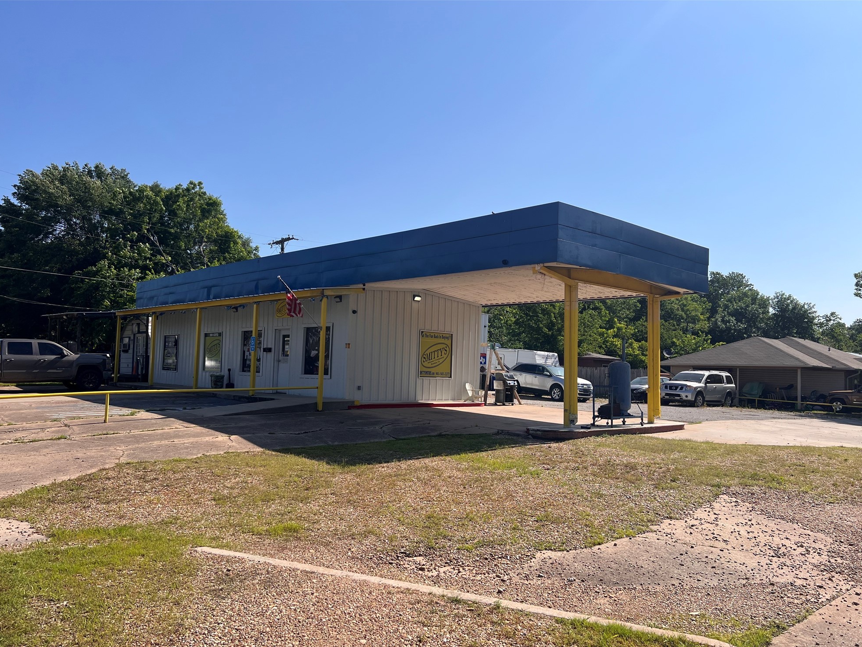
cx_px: 438
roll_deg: -2.2
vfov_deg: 51.3
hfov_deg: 65.3
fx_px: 672
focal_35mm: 27
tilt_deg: +2.4
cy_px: 336
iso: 50
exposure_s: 1/5882
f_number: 1.5
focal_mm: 5.7
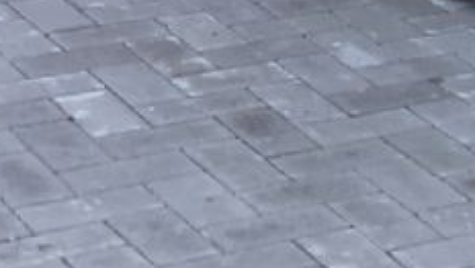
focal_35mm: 186
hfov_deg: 11.0
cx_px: 760
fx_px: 2345
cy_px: -434
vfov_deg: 6.2
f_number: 2.4
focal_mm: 3.3
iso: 25
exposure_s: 1/123
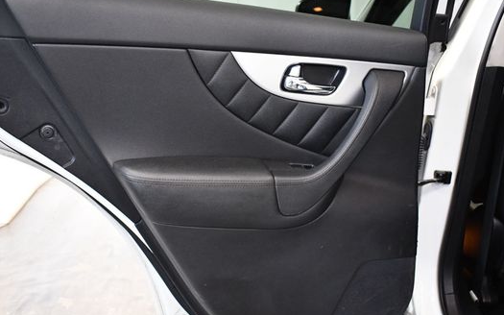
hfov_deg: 48.2
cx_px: 245
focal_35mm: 41
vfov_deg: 31.2
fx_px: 563
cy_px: 162
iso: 3200
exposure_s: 1/80
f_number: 3.8
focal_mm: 22
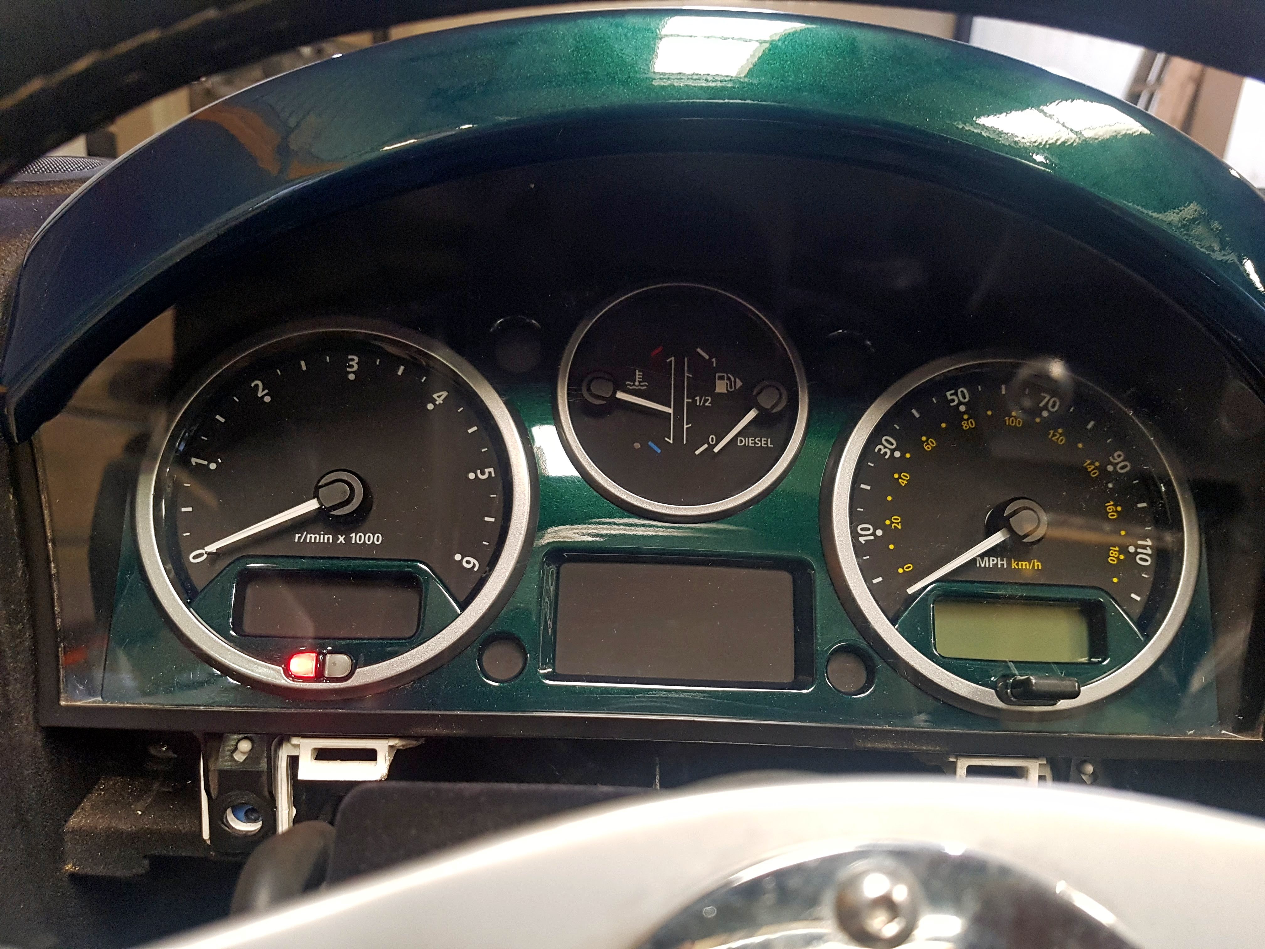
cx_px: 632
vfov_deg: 53.1
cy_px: 474
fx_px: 950
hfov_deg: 67.3
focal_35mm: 26
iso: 160
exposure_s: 1/33
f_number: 1.7
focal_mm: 4.2
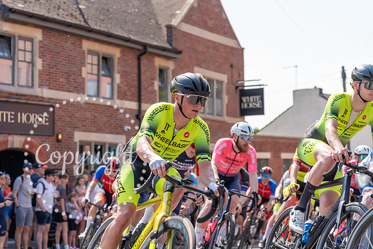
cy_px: 124
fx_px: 736
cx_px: 186
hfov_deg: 28.4
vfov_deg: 19.2
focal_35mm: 71
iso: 160
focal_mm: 71
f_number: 4
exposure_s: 1/800
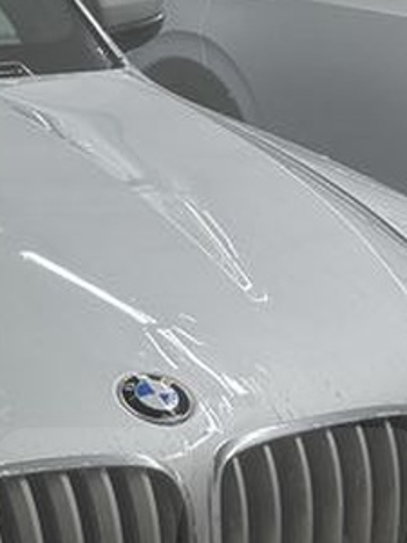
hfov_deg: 11.2
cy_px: 545
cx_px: -194
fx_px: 2007
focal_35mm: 128
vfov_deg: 15.1
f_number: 1.78
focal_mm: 6.76
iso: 64
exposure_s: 1/100
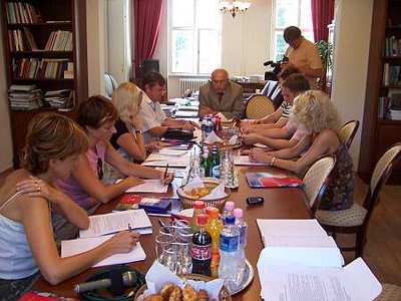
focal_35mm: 34
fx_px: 394
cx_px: 200
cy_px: 150
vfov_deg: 41.8
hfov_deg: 54.0
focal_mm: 5.6
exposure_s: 1/30
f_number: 2.7
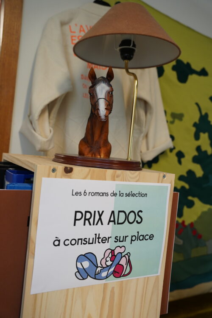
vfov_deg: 57.2
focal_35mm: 33
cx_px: 106
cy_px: 159
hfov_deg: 40.0
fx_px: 291
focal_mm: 33
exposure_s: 1/160
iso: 1250
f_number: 4
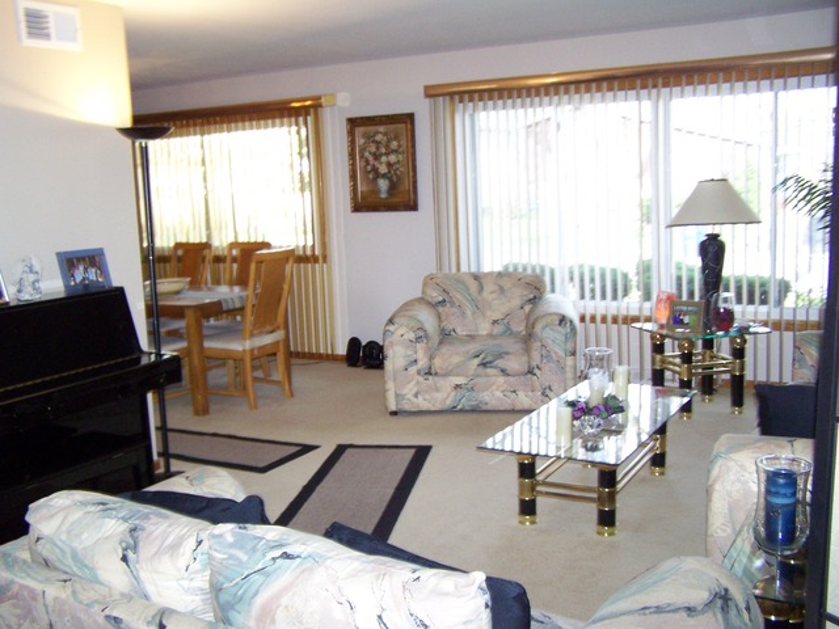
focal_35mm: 38
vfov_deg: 37.7
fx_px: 921
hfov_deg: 49.0
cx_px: 420
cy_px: 314
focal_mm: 6.3
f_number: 2.8
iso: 160
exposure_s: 1/60
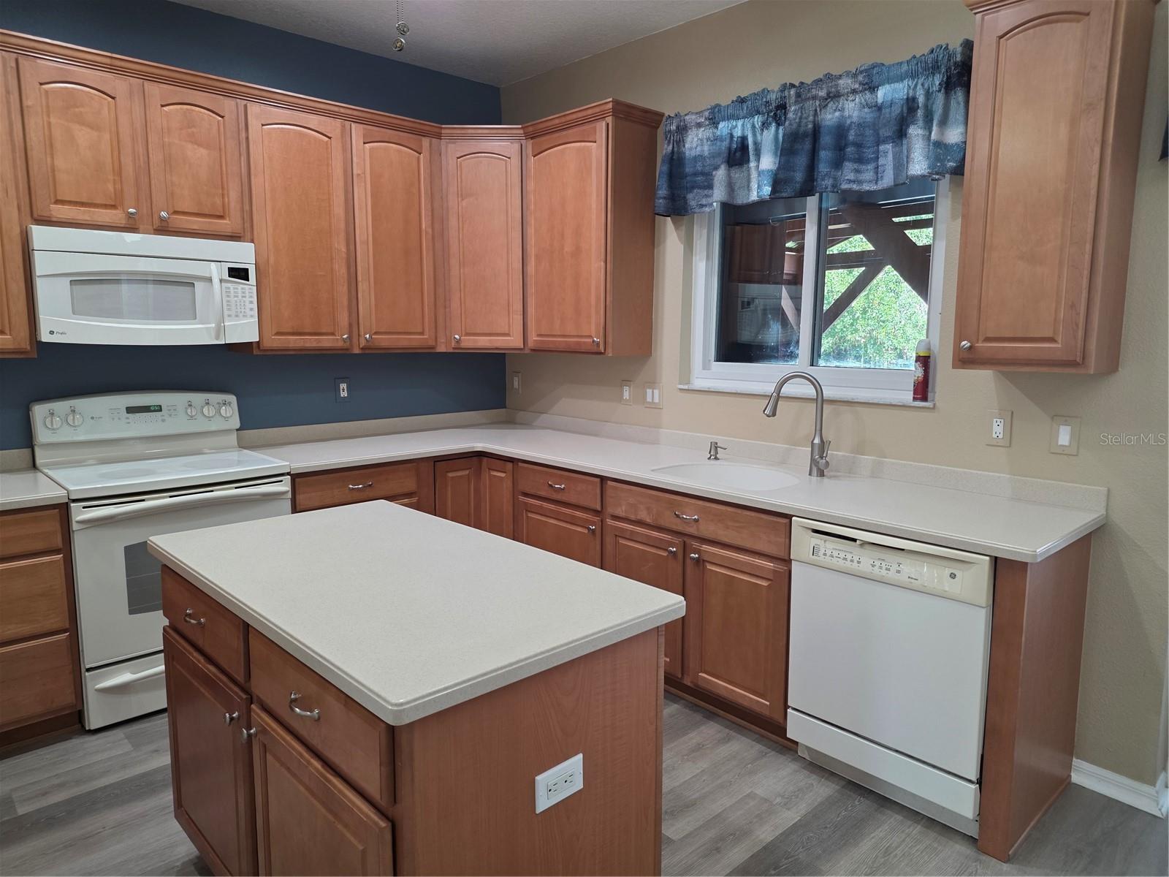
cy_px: 438
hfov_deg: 73.9
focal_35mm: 23
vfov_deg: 58.9
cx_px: 584
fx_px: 777
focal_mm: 6.25
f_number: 1.7
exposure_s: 1/120
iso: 320
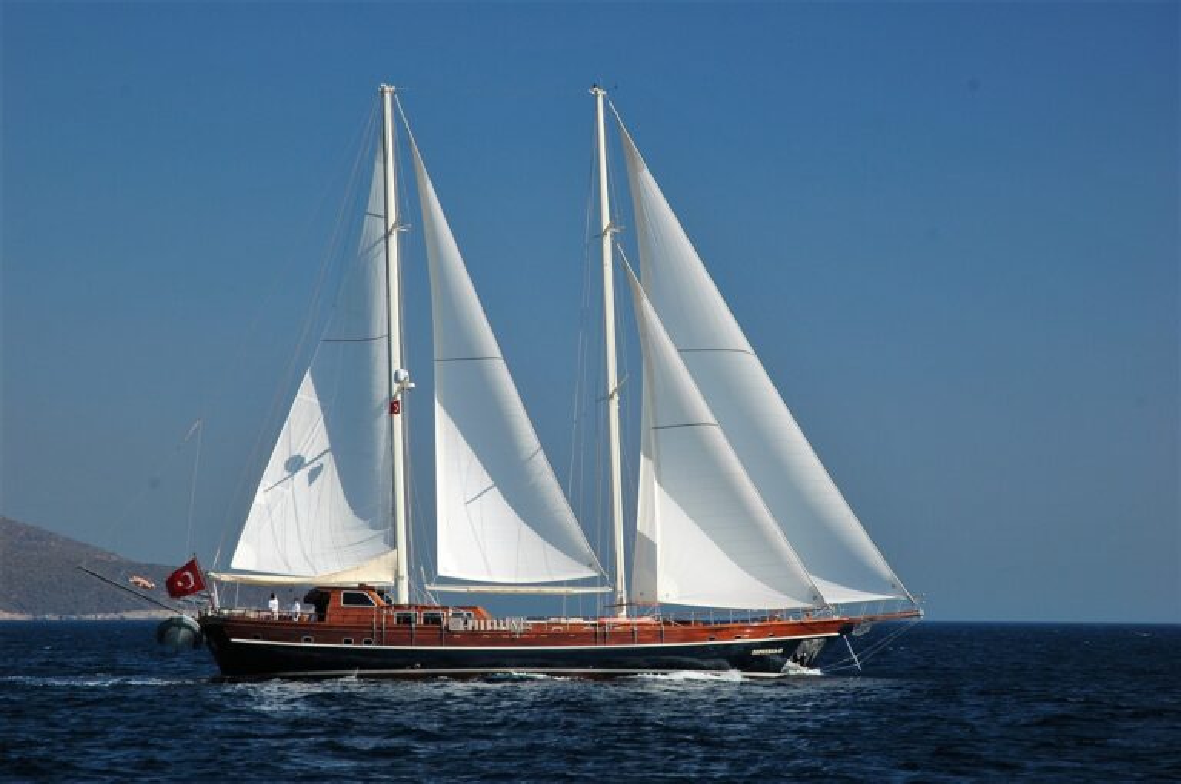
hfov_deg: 20.9
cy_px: 392
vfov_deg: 14.0
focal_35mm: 98
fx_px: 3194
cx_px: 590
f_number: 9
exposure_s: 1/320
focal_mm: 65
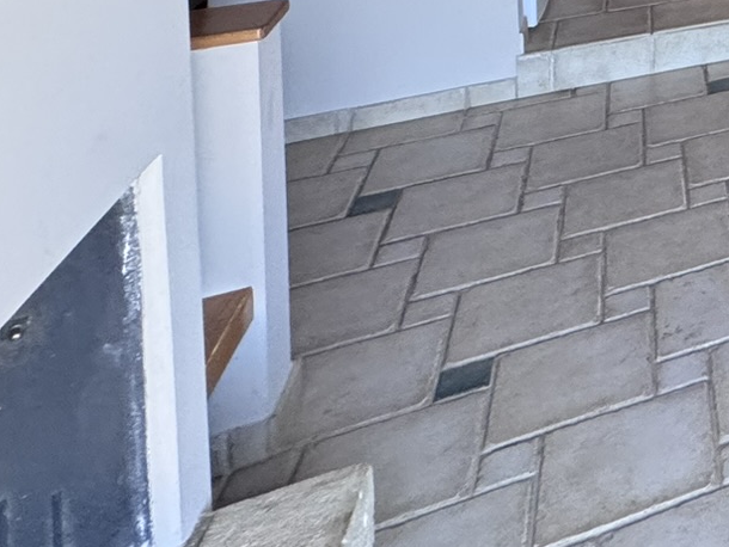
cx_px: 1189
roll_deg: -0.7
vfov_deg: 23.3
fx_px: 990
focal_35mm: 47
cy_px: -320
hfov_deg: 25.3
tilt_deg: -2.6
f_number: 2.2
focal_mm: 2.22
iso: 250
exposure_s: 1/99
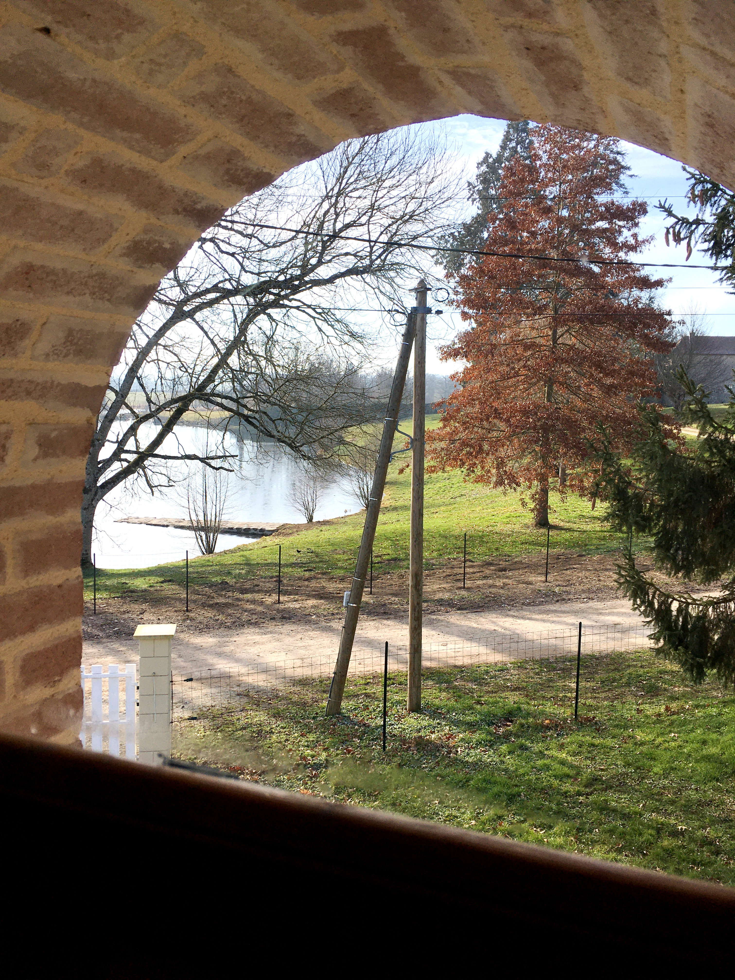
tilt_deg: -8.3
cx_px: 368
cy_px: 490
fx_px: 821
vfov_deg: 61.7
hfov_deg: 48.2
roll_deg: -1.0
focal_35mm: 29
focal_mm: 4.15
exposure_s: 1/874
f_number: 2.2
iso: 25
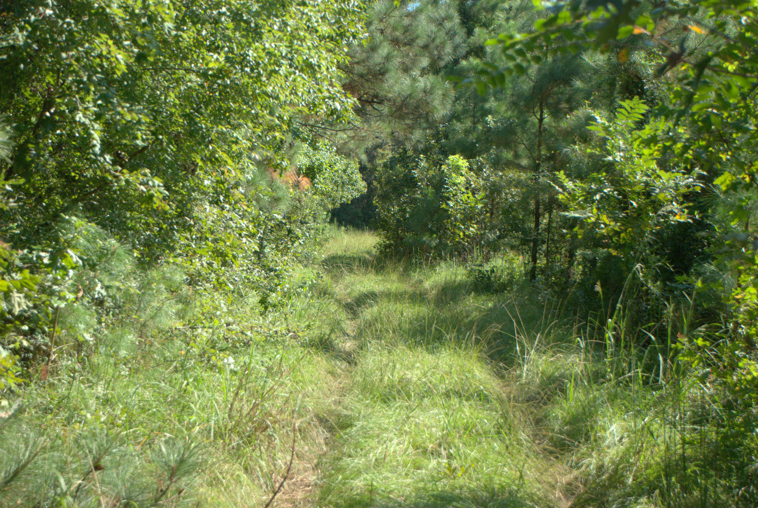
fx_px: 1581
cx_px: 379
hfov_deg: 27.0
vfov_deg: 18.2
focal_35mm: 75
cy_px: 254
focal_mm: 50
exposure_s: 1/500
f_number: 5
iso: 320
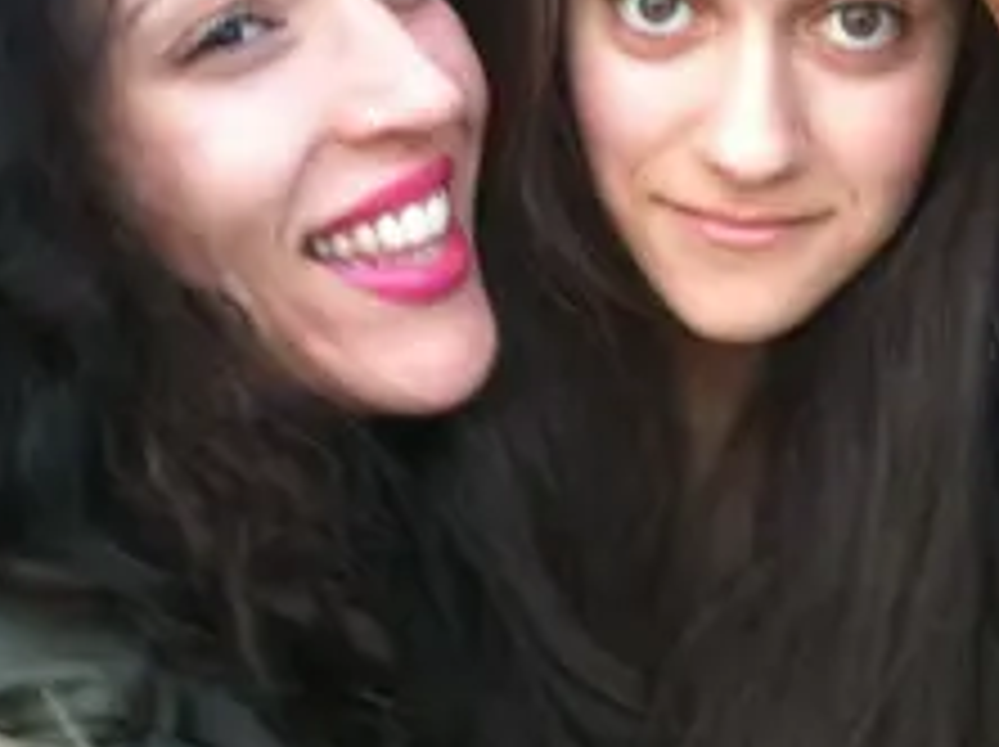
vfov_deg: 18.6
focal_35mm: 79
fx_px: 2277
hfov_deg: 24.6
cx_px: 675
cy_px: 340
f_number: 2.8
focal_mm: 3.85
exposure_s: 1/17
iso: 200
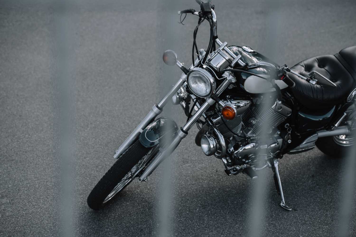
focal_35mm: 90
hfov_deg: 22.6
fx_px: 890
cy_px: 118
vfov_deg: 15.2
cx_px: 178
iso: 200
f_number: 3.5
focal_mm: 90
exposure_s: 1/320
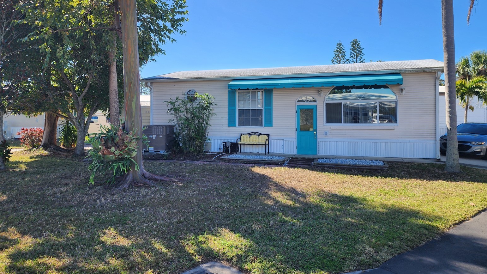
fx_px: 336
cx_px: 252
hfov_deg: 71.9
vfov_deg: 44.1
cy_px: 106
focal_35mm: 26
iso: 12
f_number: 1.8
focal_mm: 6.4
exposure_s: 1/628
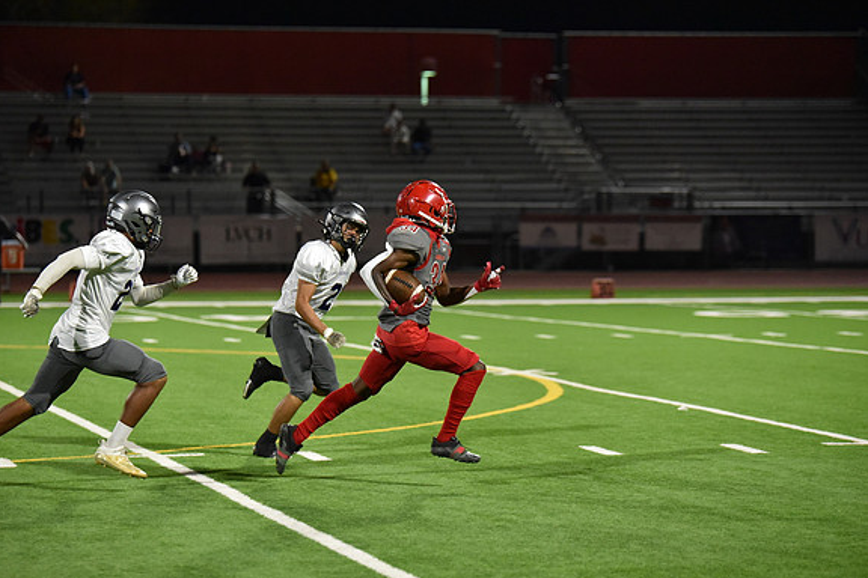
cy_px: 290
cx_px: 432
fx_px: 3279
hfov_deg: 15.1
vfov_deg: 10.1
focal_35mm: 136
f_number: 2.8
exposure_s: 1/1000
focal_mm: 135
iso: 7200
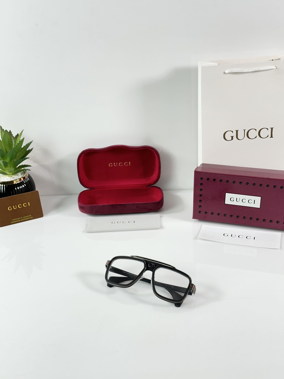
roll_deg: +2.6
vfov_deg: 39.7
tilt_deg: -26.7
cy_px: 190
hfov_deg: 30.3
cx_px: 142
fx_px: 525
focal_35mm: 48
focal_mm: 6.86
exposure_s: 1/100
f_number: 1.78
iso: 64
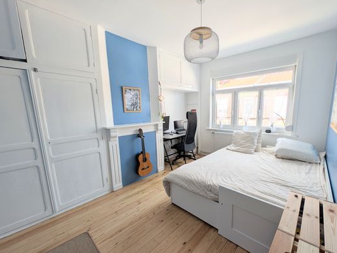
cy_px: 132
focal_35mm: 14
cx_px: 184
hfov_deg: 101.7
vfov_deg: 85.8
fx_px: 136
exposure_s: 1/403
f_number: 1.95
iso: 47
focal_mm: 2.23
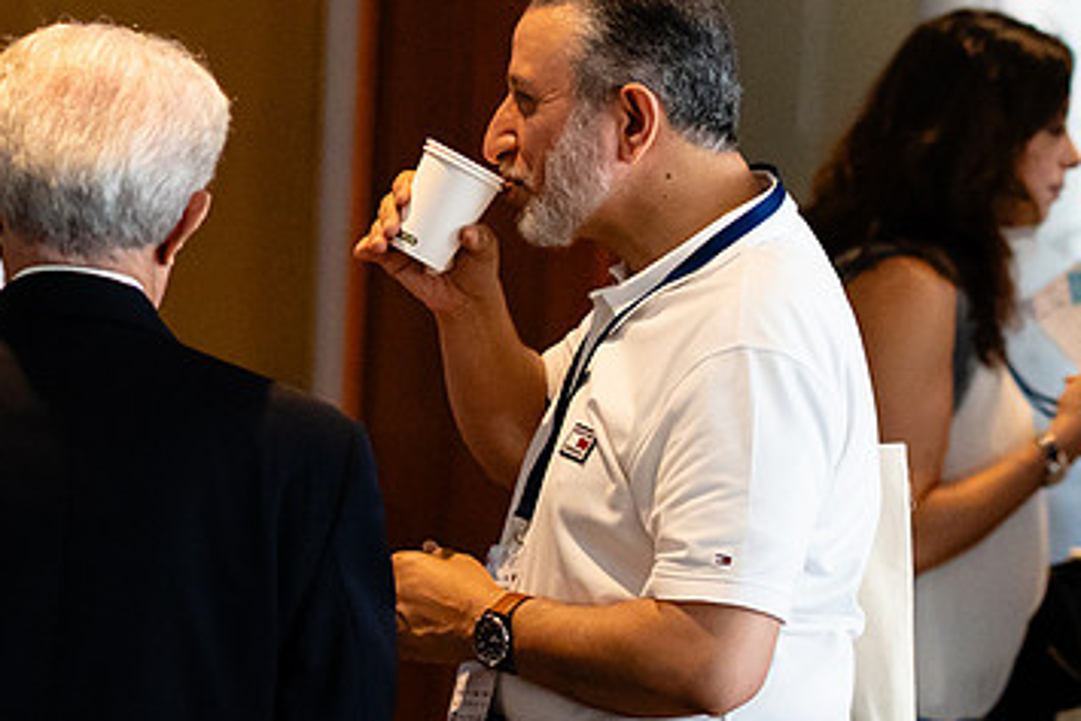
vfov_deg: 5.6
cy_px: 263
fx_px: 7389
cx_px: 143
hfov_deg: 8.3
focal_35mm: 246
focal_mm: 85
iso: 3200
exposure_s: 1/400
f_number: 2.8
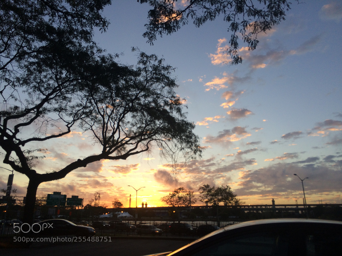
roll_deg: -1.8
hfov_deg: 61.7
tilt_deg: +16.5
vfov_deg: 48.2
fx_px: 287
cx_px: 171
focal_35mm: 29
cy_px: 128
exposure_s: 1/471
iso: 50
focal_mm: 4.15
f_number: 2.2
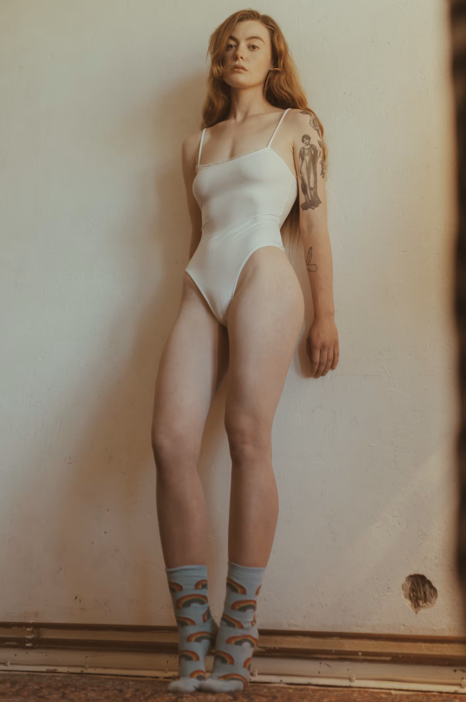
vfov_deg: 37.9
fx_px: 1022
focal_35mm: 52
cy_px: 351
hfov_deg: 25.7
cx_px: 233
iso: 320
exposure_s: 1/160
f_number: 1.4
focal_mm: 35
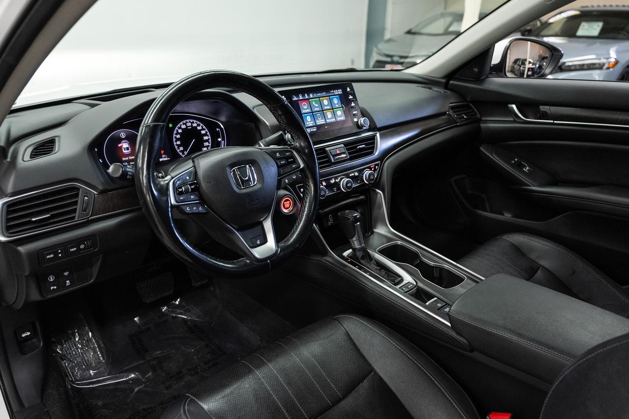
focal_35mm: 27
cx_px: 280
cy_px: 204
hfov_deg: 67.9
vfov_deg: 48.5
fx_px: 465
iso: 1250
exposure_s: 1/100
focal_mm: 24
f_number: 3.5
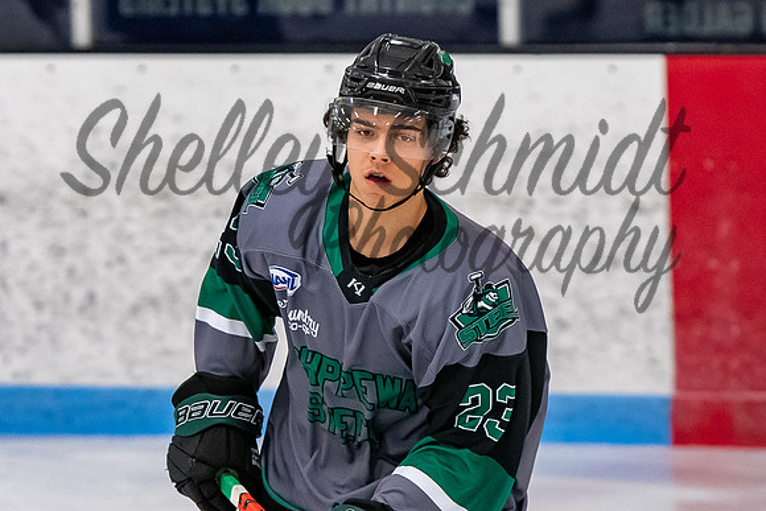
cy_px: 165
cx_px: 265
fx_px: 11989
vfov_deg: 2.4
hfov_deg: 3.7
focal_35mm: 563
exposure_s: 1/800
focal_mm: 200
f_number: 3.5
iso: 2500
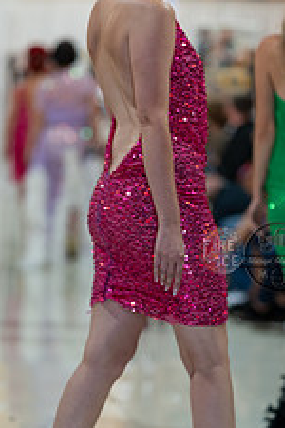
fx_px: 2019
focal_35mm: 170
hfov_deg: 8.1
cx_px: 116
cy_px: 257
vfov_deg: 12.1
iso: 160
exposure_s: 1/160
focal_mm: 85
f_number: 1.4
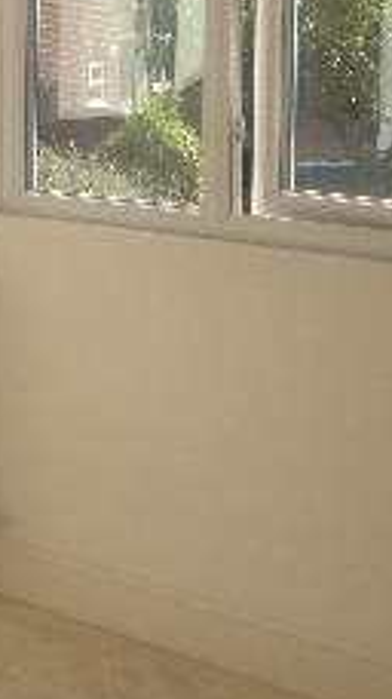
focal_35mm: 134
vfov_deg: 15.9
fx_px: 2480
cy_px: 135
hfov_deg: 8.0
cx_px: -707
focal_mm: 4.28
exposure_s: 1/657
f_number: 2.4
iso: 64
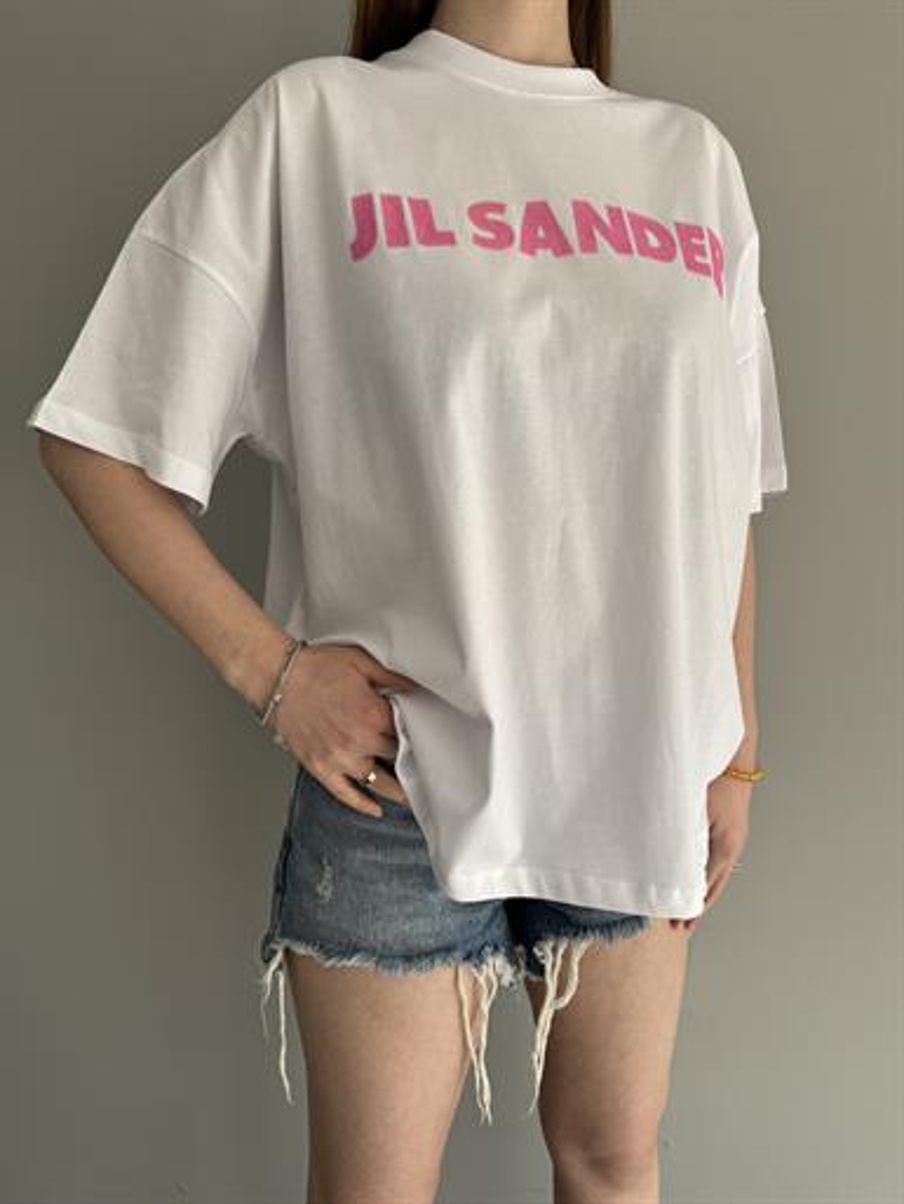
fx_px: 835
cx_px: 452
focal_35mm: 24
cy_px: 602
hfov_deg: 56.8
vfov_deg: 71.6
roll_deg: +1.4
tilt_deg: -8.1
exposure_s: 1/208
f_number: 1.78
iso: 64
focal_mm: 6.86
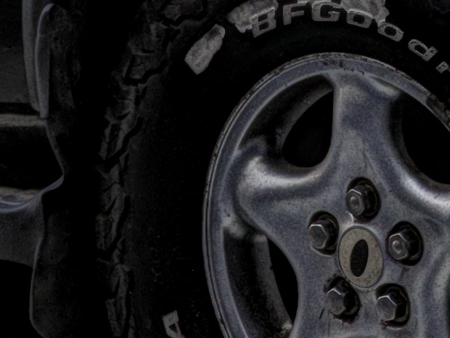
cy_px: -802
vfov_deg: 5.0
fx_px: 3574
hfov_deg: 7.0
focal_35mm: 275
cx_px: 790
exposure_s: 1/200
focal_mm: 26
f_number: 4
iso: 200
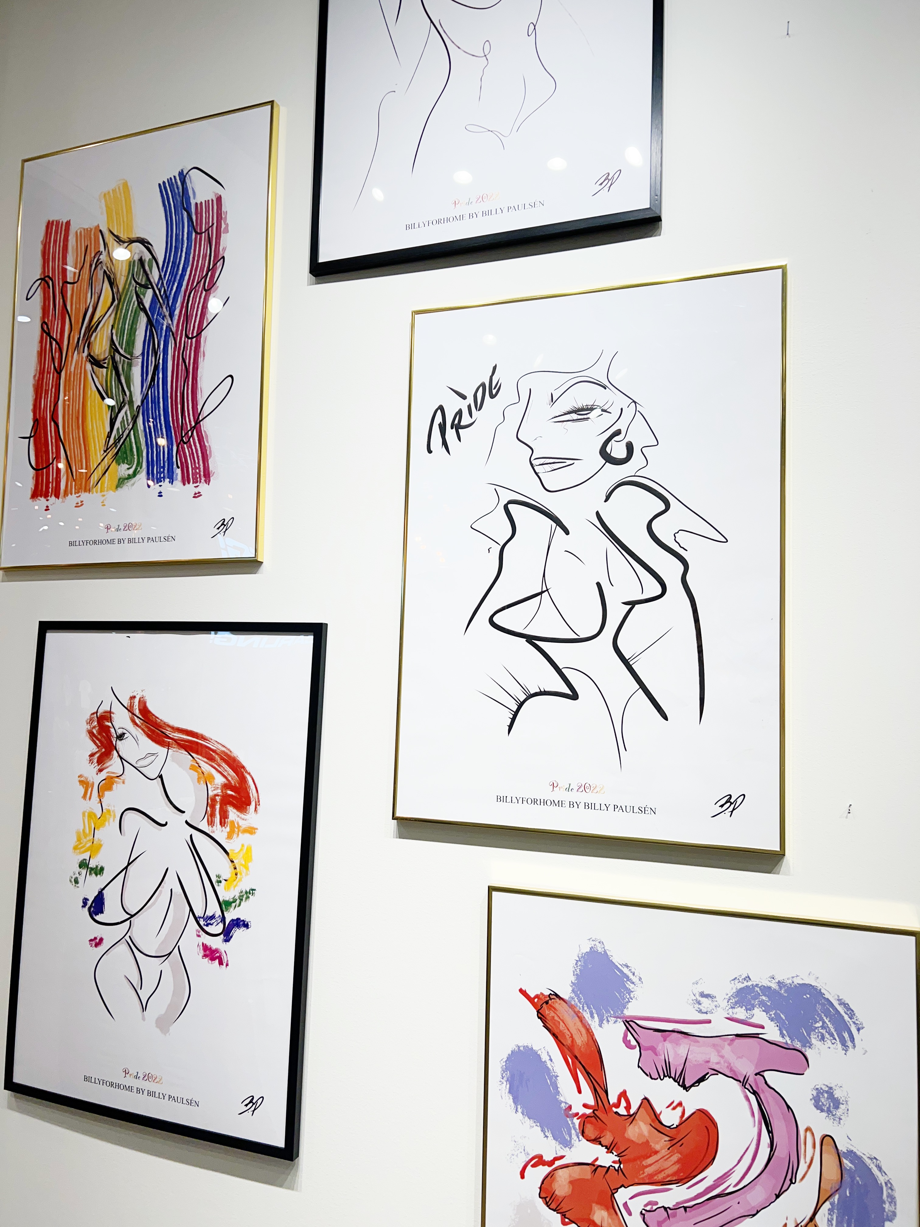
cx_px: 460
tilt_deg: +5.3
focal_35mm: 26
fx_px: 921
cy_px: 614
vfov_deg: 67.3
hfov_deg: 53.1
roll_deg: -2.2
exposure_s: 1/558
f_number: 1.5
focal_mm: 5.7
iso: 50
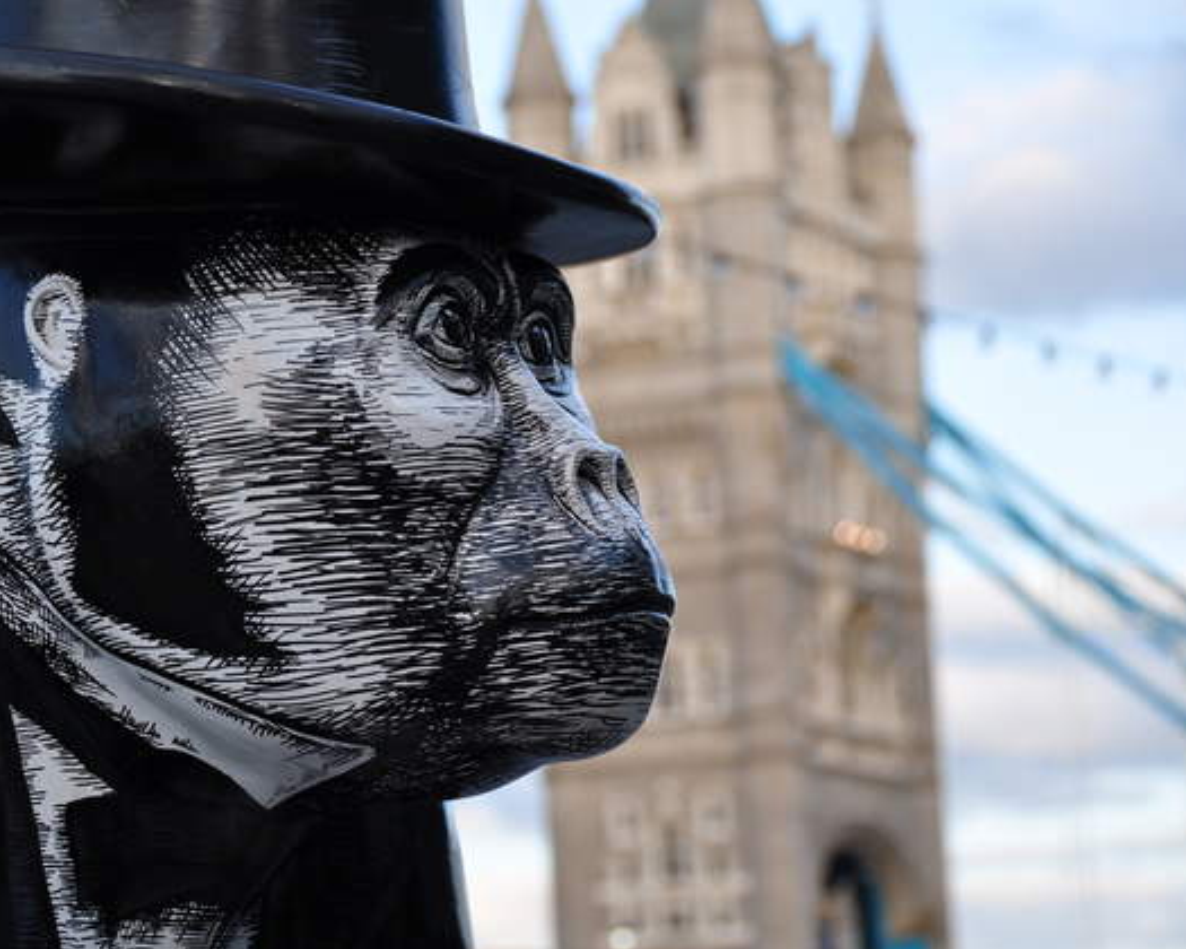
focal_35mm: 137
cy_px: 478
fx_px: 4809
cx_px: 533
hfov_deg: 14.1
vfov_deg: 11.3
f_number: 5
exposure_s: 1/160
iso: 200
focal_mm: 80
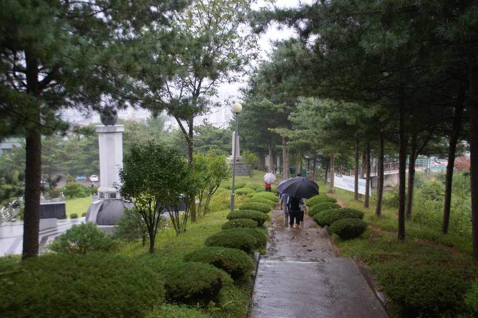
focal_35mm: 39
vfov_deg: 34.1
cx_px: 239
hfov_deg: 49.6
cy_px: 159
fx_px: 517
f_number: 4
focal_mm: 26
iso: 100
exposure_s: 1/40
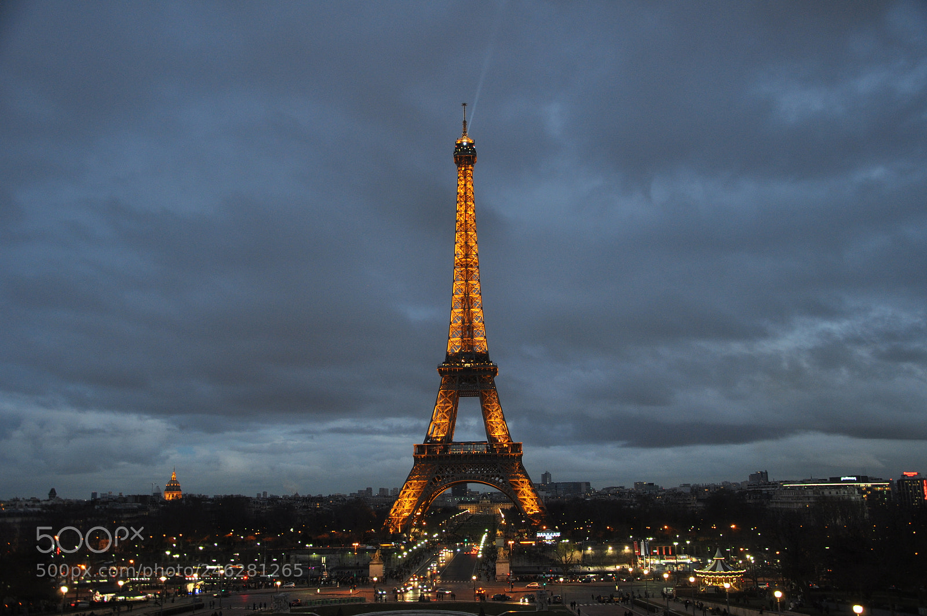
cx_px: 464
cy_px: 308
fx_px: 849
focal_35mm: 33
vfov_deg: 39.9
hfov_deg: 57.3
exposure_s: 1/13
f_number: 3.8
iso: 400
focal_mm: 22
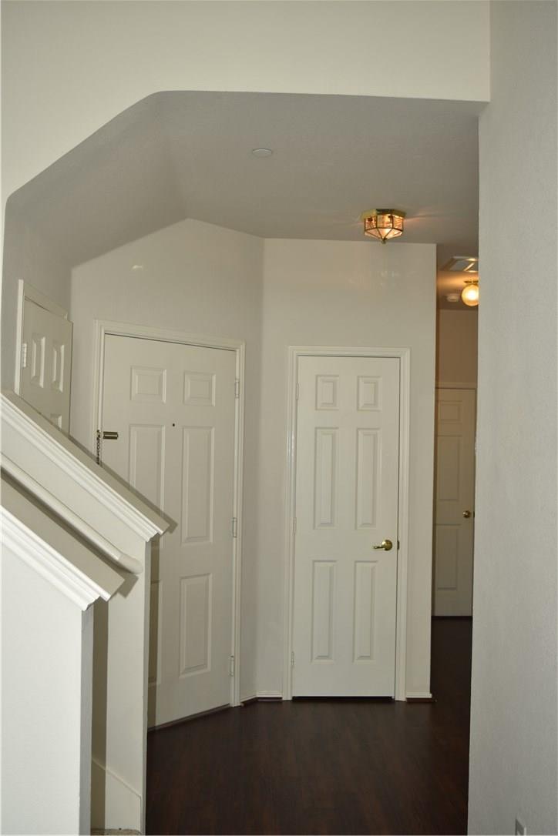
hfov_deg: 38.4
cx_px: 279
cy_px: 418
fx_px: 802
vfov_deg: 55.1
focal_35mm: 34
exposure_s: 1/60
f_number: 3.8
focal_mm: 23
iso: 100
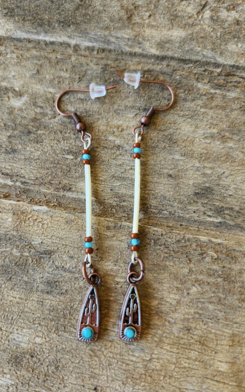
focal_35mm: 25
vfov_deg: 72.6
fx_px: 267
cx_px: 100
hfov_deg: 49.0
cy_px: 197
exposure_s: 1/180
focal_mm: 5.4
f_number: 1.8
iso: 32
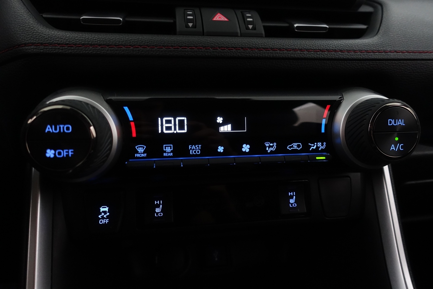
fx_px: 289
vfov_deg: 53.1
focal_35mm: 24
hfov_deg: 73.7
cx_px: 216
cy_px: 144
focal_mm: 8.8
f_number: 2.5
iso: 1000
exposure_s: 1/50
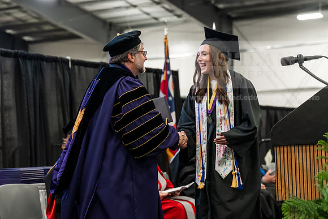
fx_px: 784
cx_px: 164
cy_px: 110
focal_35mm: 86
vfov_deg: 15.9
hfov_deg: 23.6
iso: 4000
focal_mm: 86
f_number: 4.5
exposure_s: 1/200
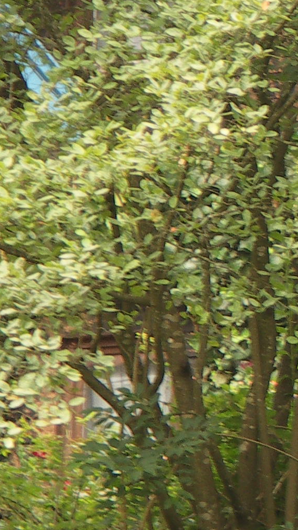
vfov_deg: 3.2
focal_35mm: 677
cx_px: 734
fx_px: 9513
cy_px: 265
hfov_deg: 1.8
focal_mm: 50.1
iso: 100
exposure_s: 1/25
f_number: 3.5
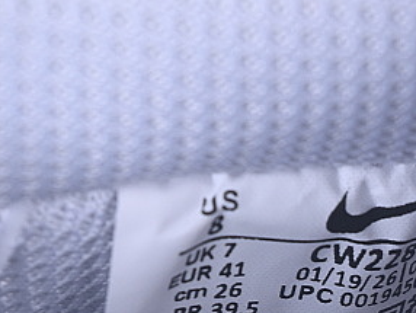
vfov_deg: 5.5
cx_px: 400
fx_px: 3272
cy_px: 291
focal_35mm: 272
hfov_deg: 7.3
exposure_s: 1/100
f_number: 7.1
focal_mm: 50
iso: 160
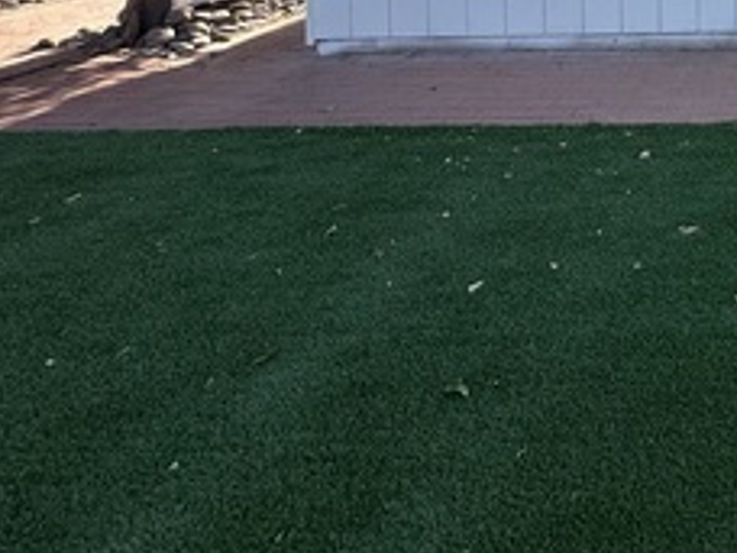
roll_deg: +1.2
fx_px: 873
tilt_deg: +1.3
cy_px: -175
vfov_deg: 28.5
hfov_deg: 36.3
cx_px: 868
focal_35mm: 41
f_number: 2.2
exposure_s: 1/609
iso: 40
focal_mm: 2.22
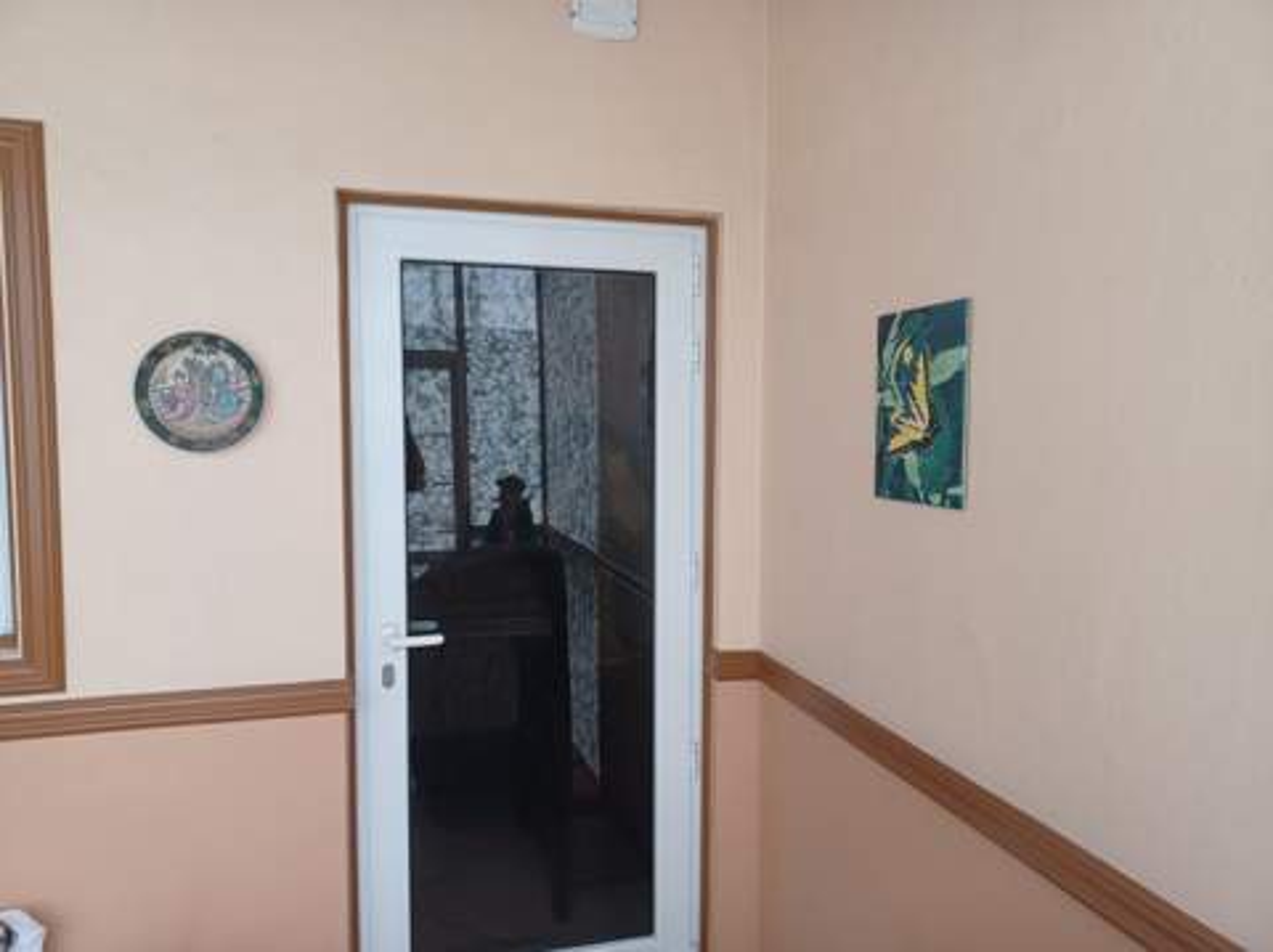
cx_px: 636
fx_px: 918
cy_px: 476
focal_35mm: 25
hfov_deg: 69.4
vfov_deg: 54.8
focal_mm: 4.6
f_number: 1.8
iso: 200
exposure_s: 1/60
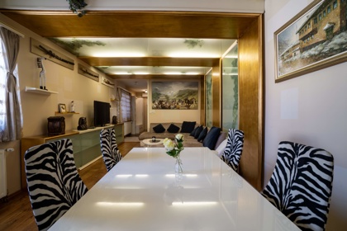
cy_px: 116
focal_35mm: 15
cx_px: 174
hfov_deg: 99.2
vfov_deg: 76.2
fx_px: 148
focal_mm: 10
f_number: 11
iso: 100
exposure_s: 1/1.25
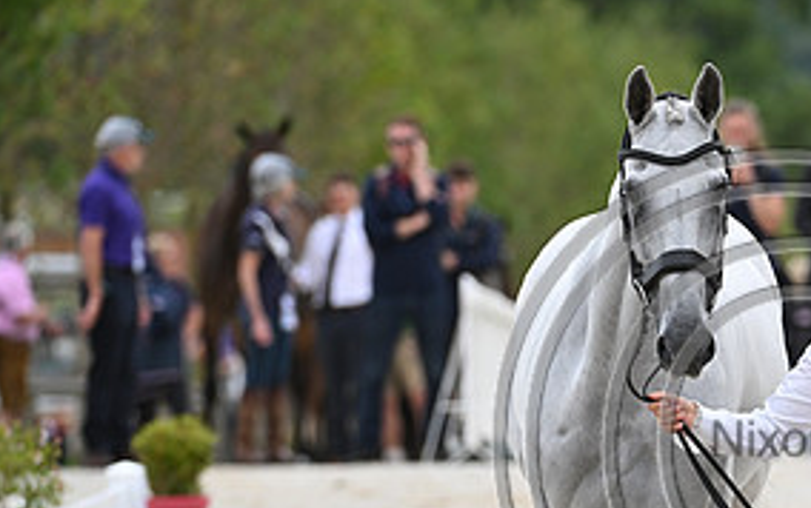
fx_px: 13803
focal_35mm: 624
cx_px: 754
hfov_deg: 3.4
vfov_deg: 2.1
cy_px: 401
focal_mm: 300
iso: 560
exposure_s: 1/1600
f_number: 5.6
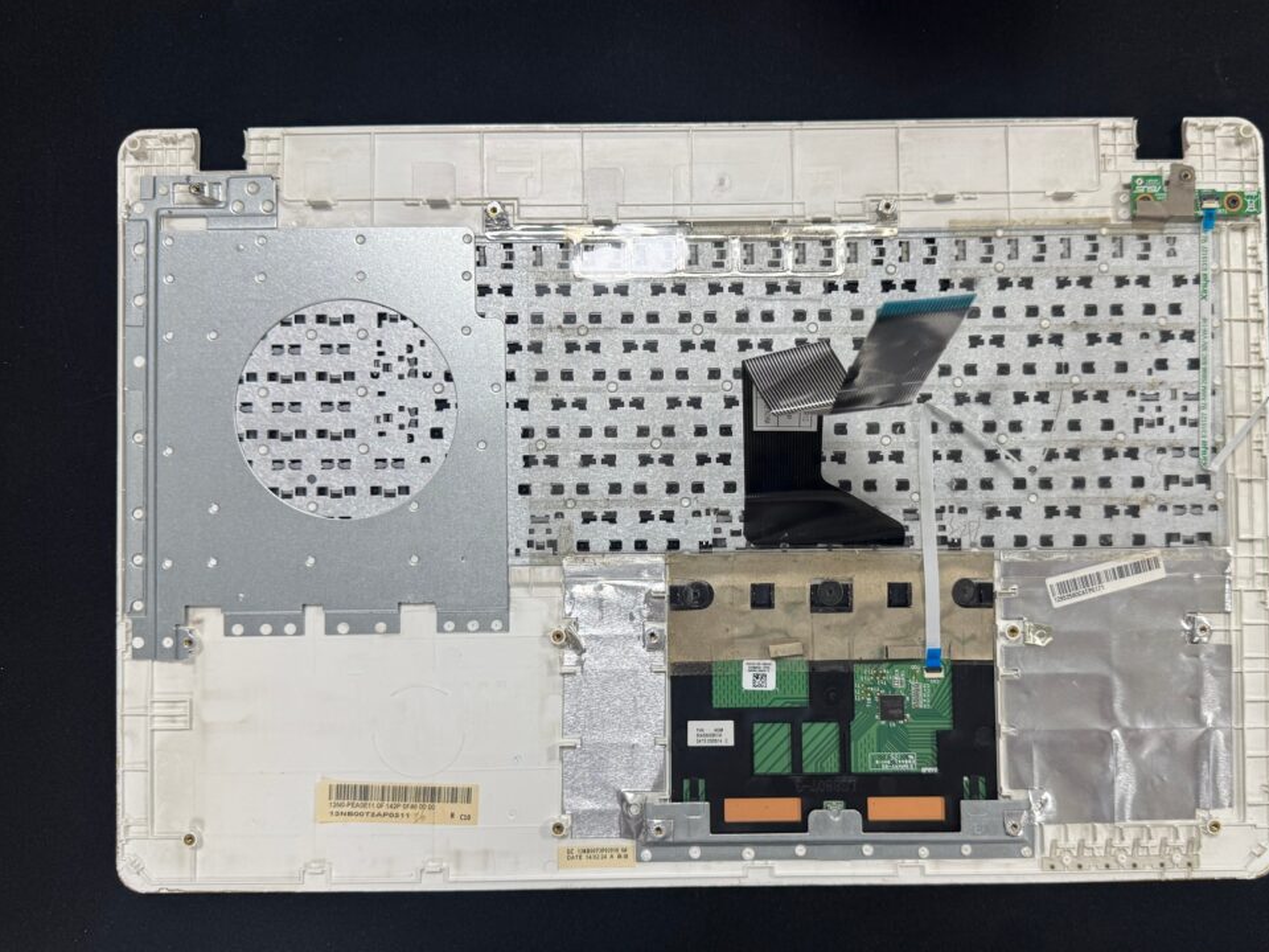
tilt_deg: -88.9
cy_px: 500
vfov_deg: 46.8
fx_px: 1100
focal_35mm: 30
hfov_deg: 59.8
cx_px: 718
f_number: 1.78
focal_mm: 6.76
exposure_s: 1/100
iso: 125
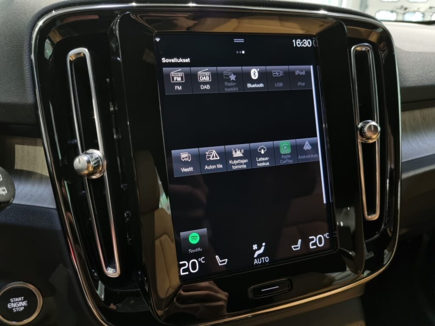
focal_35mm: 26
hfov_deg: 67.3
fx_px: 327
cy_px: 163
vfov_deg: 53.1
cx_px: 218
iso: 250
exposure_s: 1/42
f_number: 1.8
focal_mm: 5.4
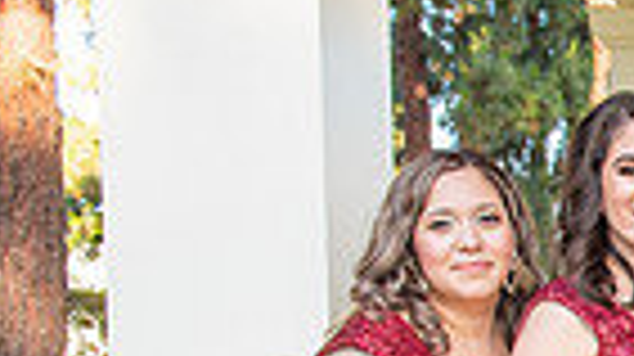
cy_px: 570
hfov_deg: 13.9
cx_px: 1210
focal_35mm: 134
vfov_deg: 8.8
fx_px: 2251
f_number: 5.6
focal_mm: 31
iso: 200
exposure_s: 1/160
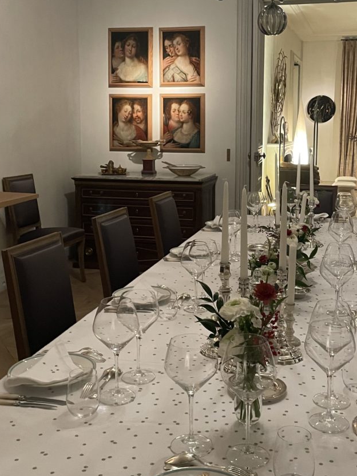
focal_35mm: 32
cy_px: 225
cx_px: 156
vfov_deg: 56.8
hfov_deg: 44.1
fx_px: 440
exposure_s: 1/33
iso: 400
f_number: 1.6
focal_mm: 4.2
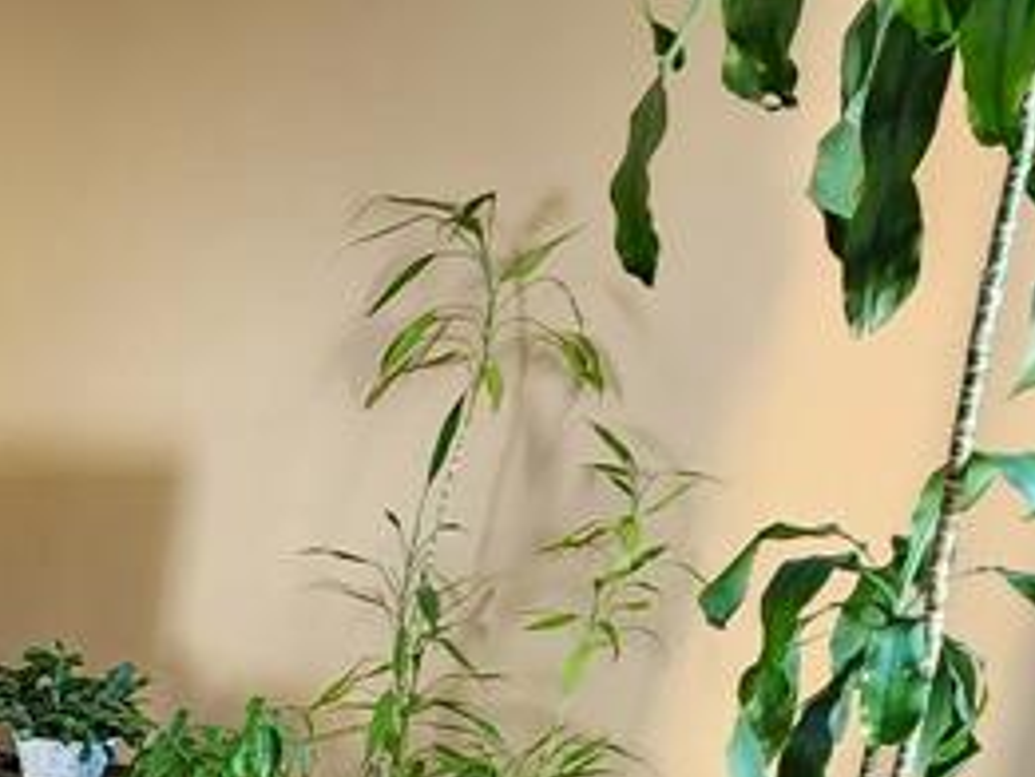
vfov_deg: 25.2
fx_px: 1526
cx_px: -516
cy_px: 979
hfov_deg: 26.8
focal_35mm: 51
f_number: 2.2
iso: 320
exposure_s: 1/30
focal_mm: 2.2
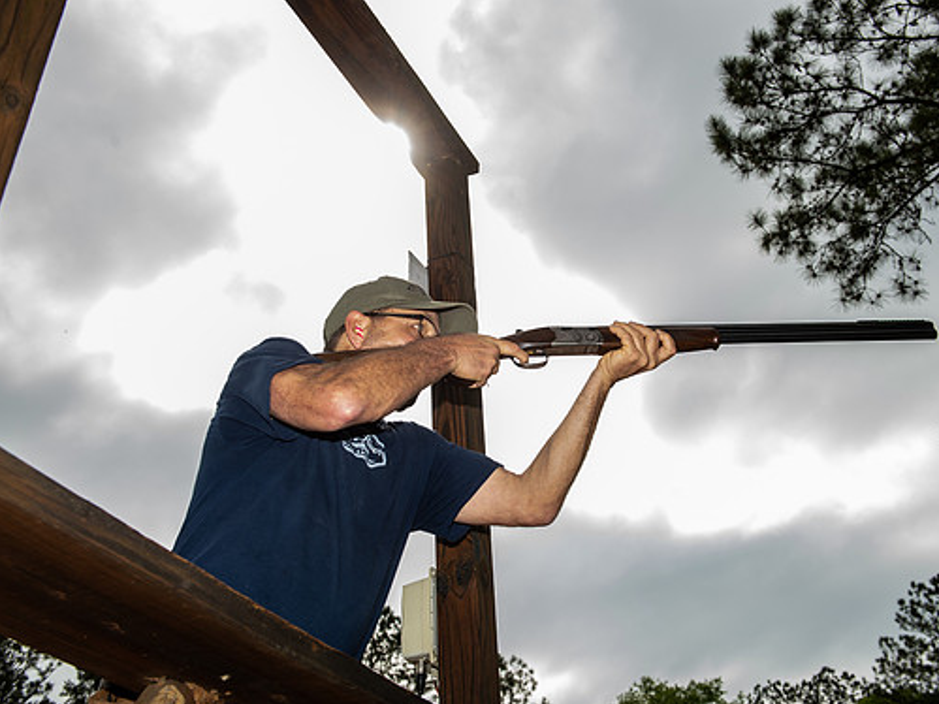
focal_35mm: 38
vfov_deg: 37.7
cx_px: 512
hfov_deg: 48.9
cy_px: 361
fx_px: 1031
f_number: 7.1
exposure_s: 1/250
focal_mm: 34
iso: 125
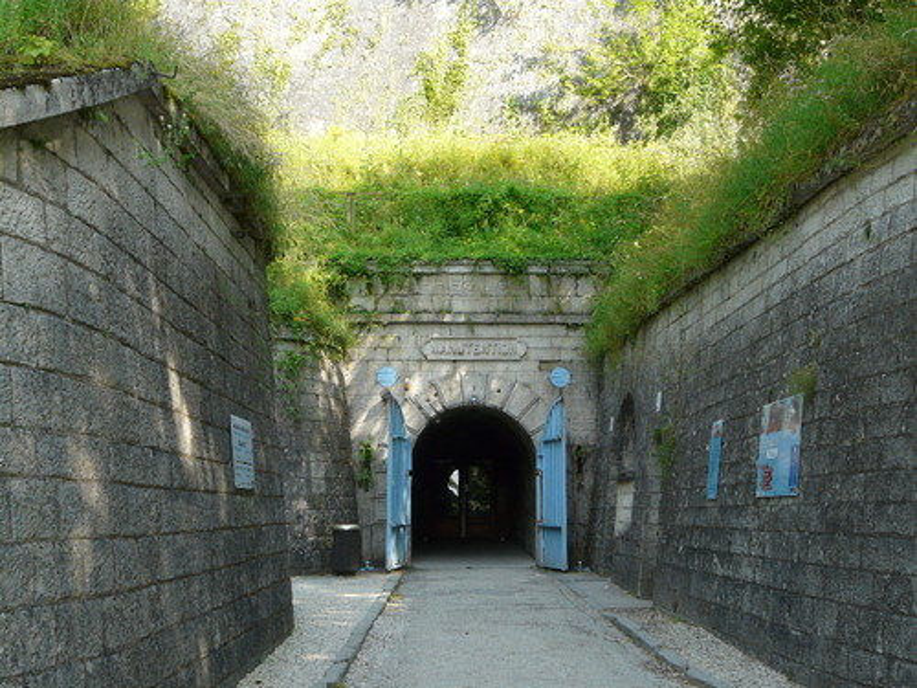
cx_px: 458
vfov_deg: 32.2
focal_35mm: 45
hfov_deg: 42.1
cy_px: 344
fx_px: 1192
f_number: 4
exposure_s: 1/160
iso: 125
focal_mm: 7.4
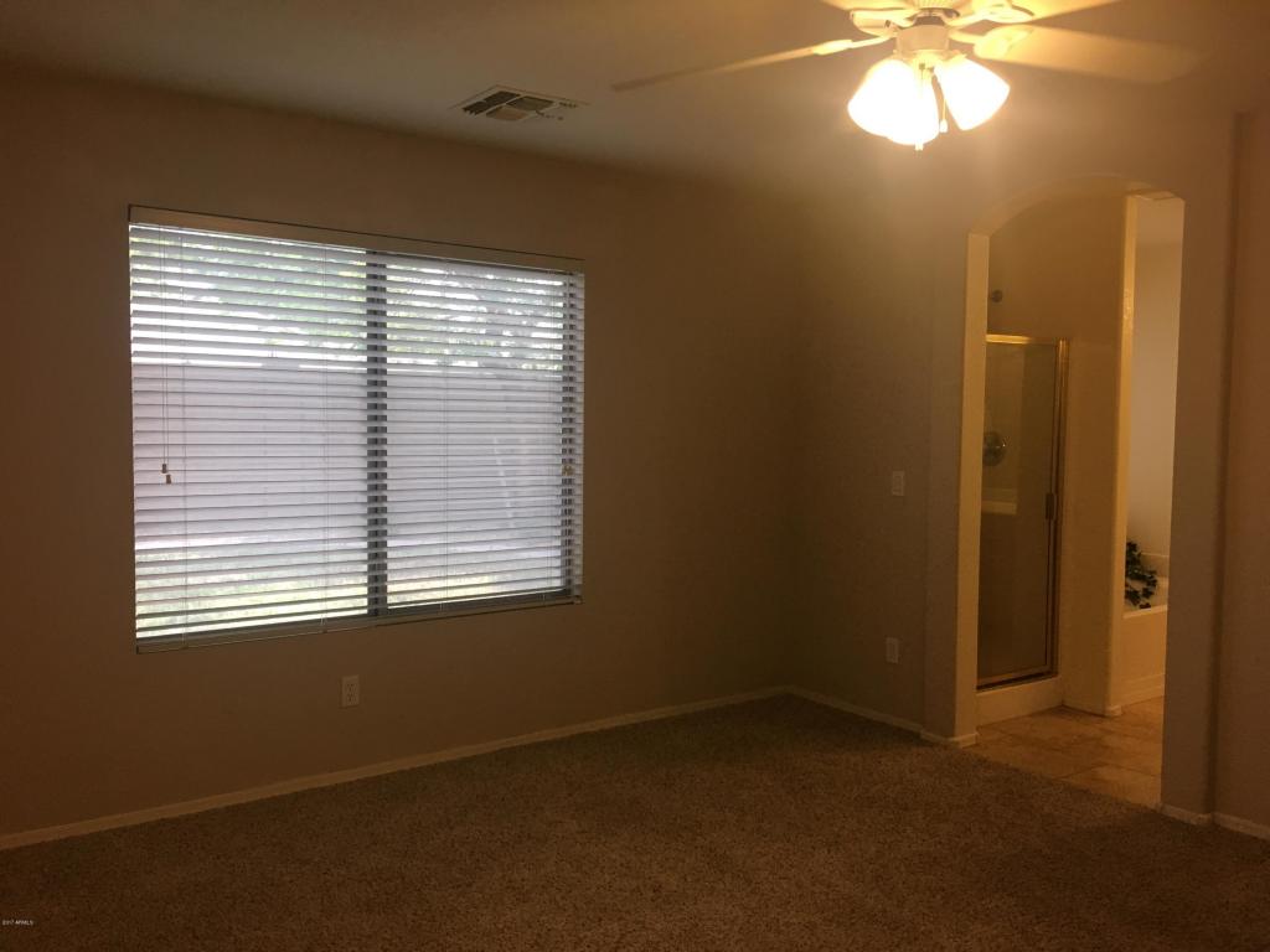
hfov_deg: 61.7
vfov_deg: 48.2
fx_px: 1064
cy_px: 476
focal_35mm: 29
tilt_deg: -2.2
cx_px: 635
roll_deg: -1.4
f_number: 2.2
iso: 40
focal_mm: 4.15
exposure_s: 1/30
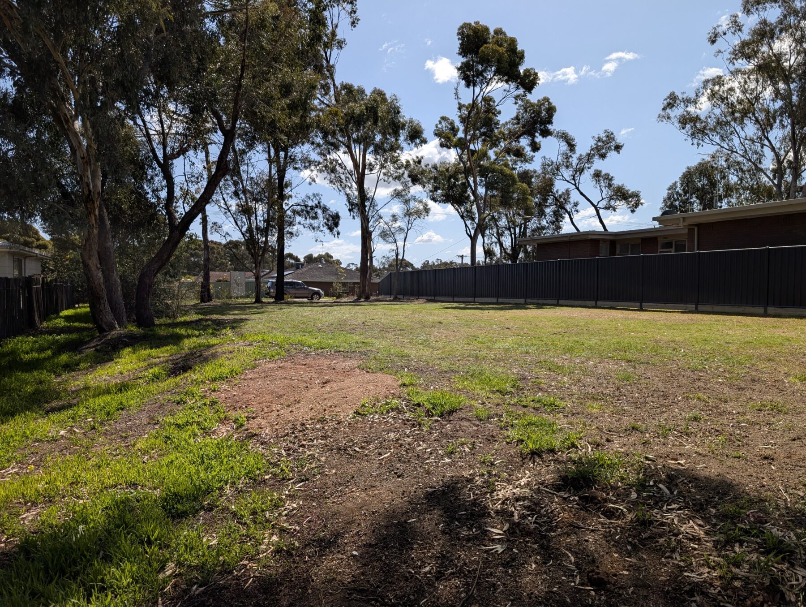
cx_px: 403
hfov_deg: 71.5
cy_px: 304
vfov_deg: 56.9
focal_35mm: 24
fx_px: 560
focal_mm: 6.9
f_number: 1.68
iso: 21
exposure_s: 1/1603
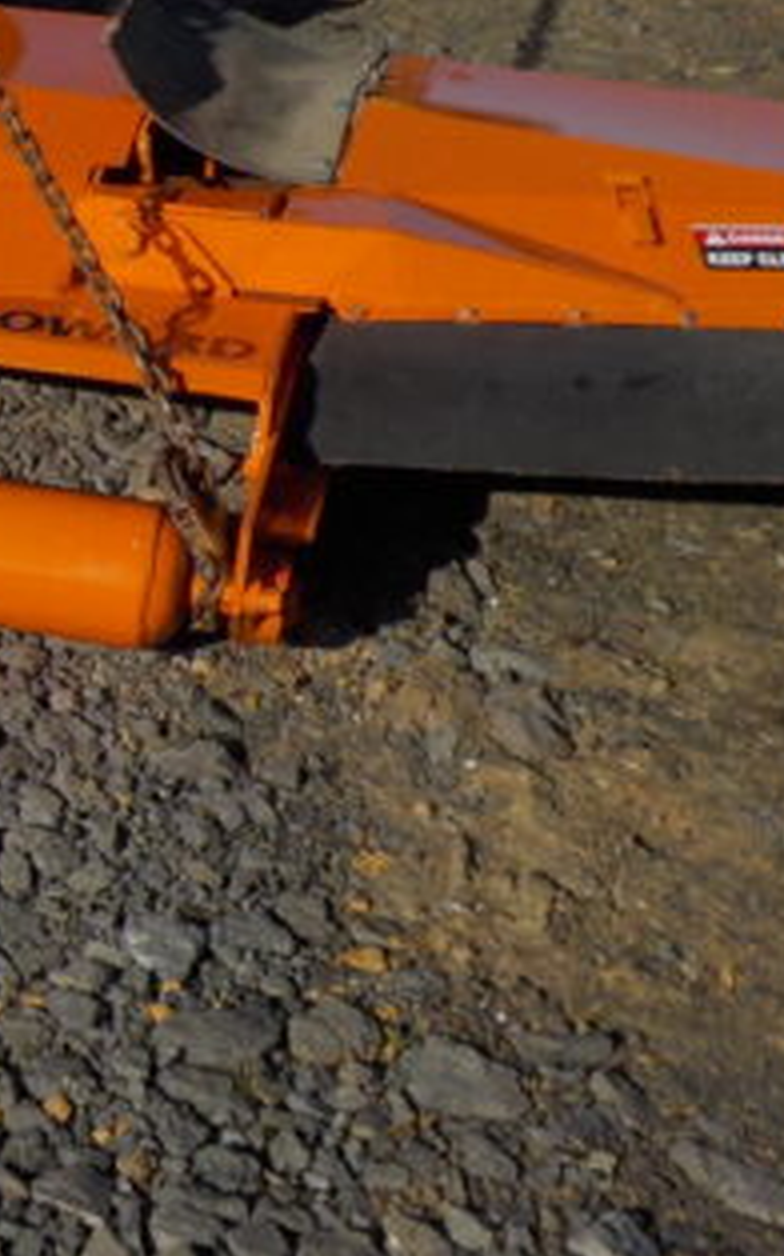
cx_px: -380
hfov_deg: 15.0
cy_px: 320
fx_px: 2772
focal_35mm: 81
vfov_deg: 25.2
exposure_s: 1/2000
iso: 125
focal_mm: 4.1
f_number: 3.3
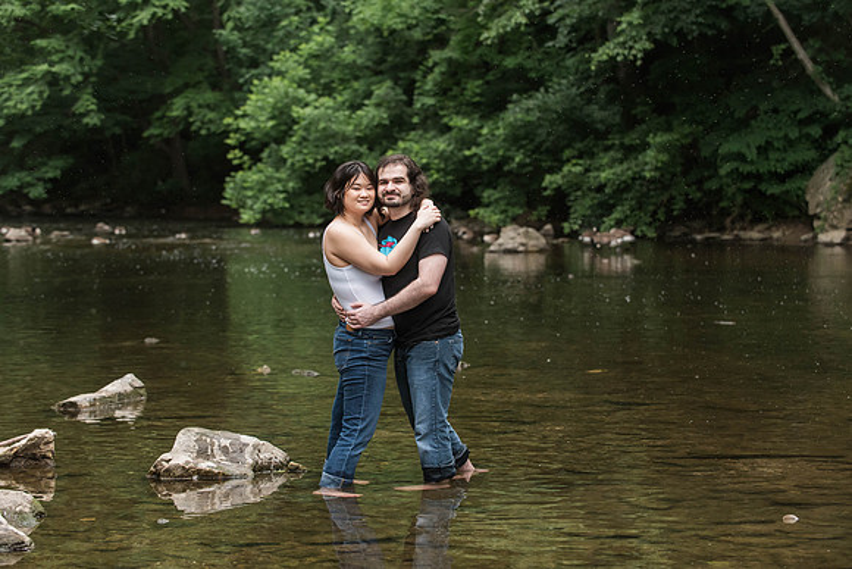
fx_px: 2049
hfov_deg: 23.5
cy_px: 279
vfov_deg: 15.8
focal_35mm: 87
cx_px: 428
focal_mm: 82
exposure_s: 1/250
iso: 1600
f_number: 4
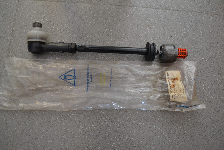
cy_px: 75
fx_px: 187
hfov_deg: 61.9
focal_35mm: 30
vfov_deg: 43.6
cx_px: 112
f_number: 3.8
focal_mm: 20
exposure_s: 1/10
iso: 3200
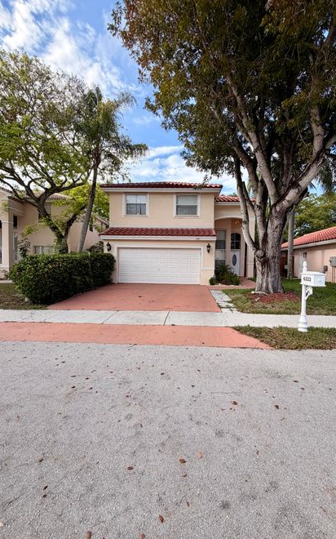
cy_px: 271
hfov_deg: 74.6
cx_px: 182
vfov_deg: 101.5
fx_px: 220
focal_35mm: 15
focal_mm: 2.22
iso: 40
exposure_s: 1/672
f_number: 2.2
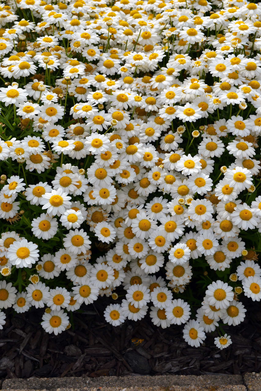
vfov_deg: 35.1
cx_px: 130
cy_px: 196
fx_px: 620
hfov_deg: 23.8
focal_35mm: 57
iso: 100
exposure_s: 1/250
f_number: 8
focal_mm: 38
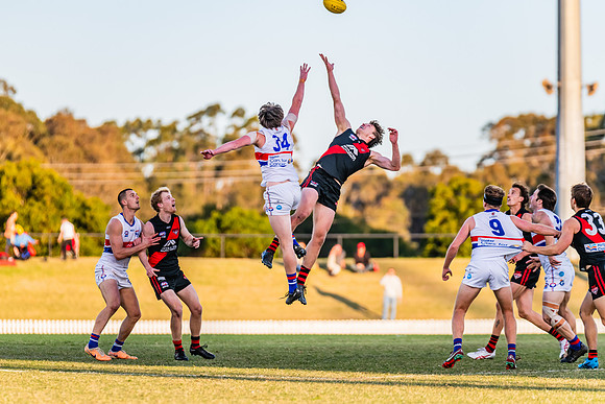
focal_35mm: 298
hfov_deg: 6.9
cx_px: 295
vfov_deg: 4.6
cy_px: 207
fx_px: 5005
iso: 800
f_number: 4.5
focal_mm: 290
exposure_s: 1/1600
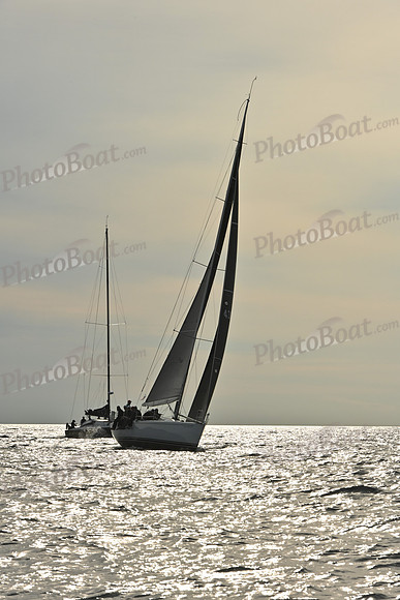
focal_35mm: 155
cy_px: 300
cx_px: 200
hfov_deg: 8.9
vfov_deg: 13.2
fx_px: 2582
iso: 320
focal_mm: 155
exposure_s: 1/1000
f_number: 14
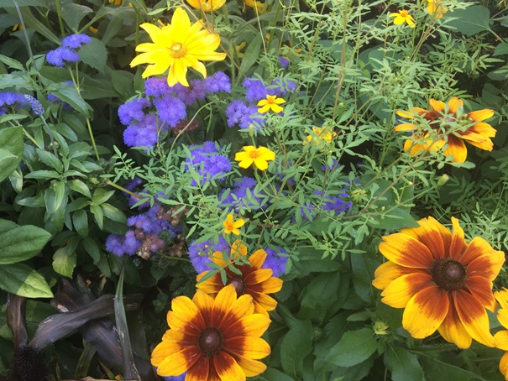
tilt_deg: -47.3
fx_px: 426
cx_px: 254
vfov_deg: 48.2
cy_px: 190
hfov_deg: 61.6
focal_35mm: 29
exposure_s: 1/100
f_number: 2.2
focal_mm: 4.15
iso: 32
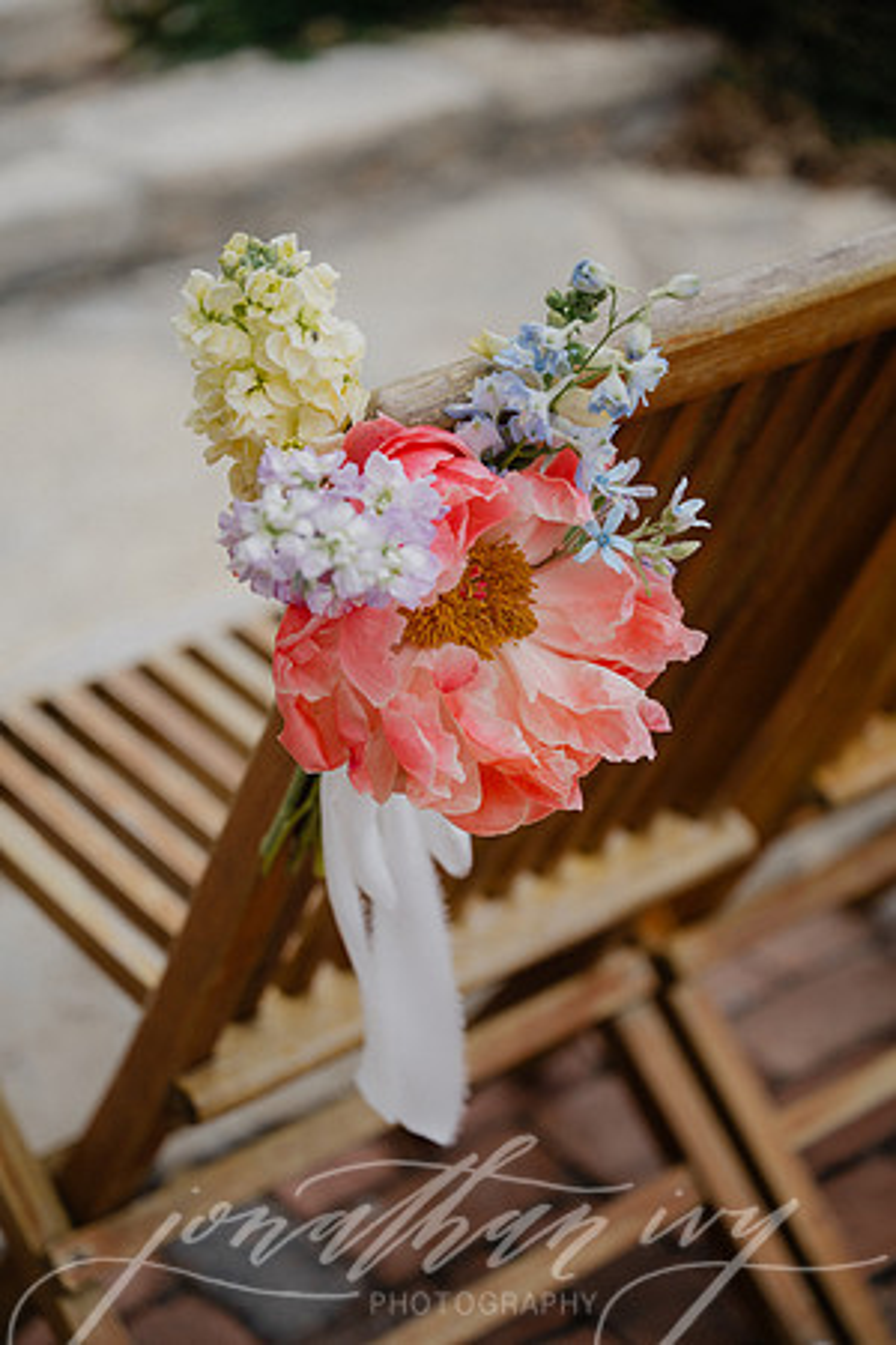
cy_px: 672
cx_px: 448
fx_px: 2613
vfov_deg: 28.8
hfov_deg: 19.5
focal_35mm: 70
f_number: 2.8
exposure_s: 1/800
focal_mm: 70
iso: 90
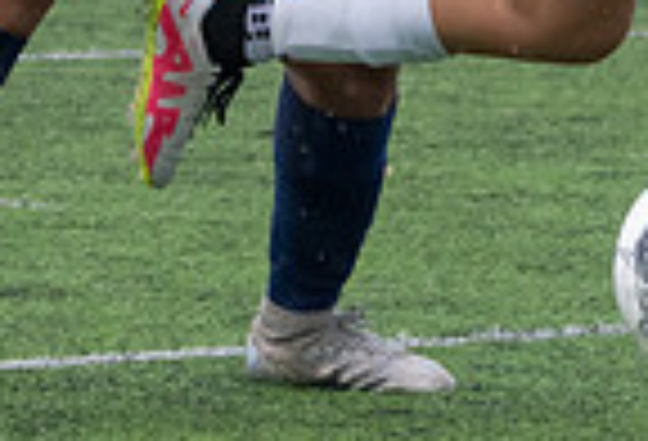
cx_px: 665
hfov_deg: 2.1
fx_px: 18079
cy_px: -449
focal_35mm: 998
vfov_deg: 1.4
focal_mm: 164
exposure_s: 1/1250
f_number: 5.6
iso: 1600
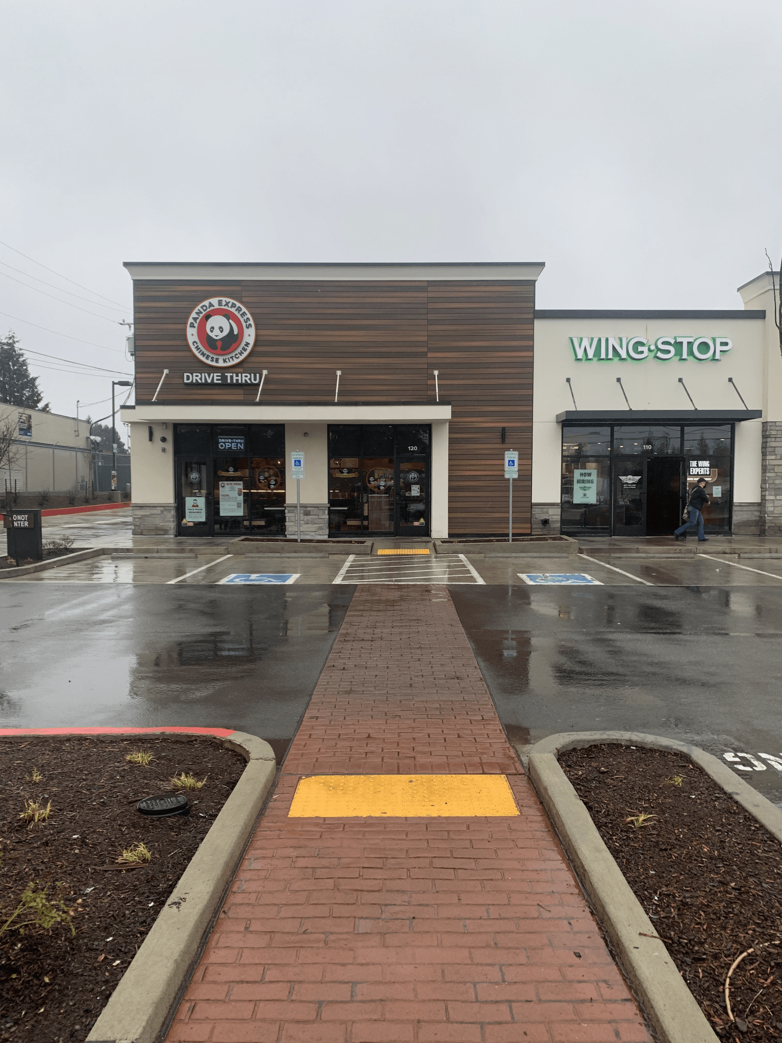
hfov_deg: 53.1
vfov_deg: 67.3
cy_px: 522
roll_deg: +0.6
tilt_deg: -0.6
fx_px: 783
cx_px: 391
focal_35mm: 26
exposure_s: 1/267
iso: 25
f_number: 1.8
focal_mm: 4.25
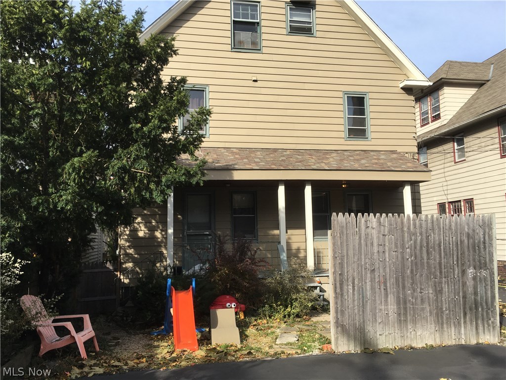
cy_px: 190
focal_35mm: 29
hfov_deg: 61.7
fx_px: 424
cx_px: 253
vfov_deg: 48.2
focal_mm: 4.15
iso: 25
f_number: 2.2
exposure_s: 1/950
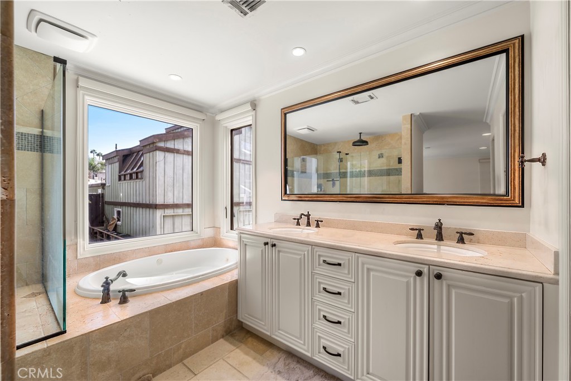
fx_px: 222
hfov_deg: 104.2
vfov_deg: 81.2
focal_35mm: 14
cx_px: 286
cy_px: 190
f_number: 8
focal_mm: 14
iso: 80
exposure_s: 1/4
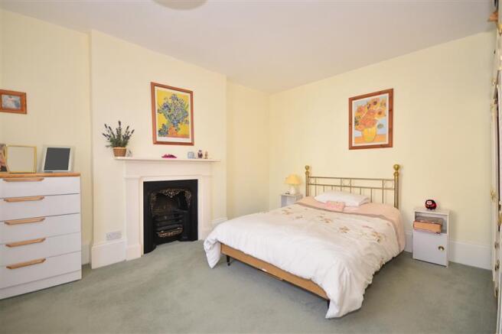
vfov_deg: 77.3
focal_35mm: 15
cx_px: 251
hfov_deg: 100.4
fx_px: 209
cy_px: 167
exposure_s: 1/15
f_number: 5
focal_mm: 10
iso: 200
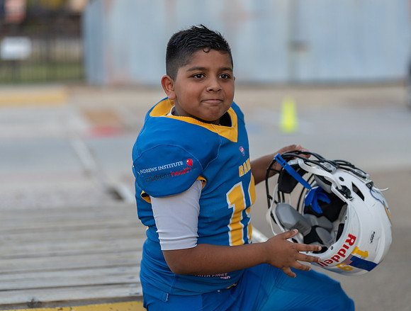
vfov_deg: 13.4
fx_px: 1321
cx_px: 233
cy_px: 156
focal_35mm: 111
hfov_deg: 17.7
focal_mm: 102
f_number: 2.8
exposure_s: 1/320
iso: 500
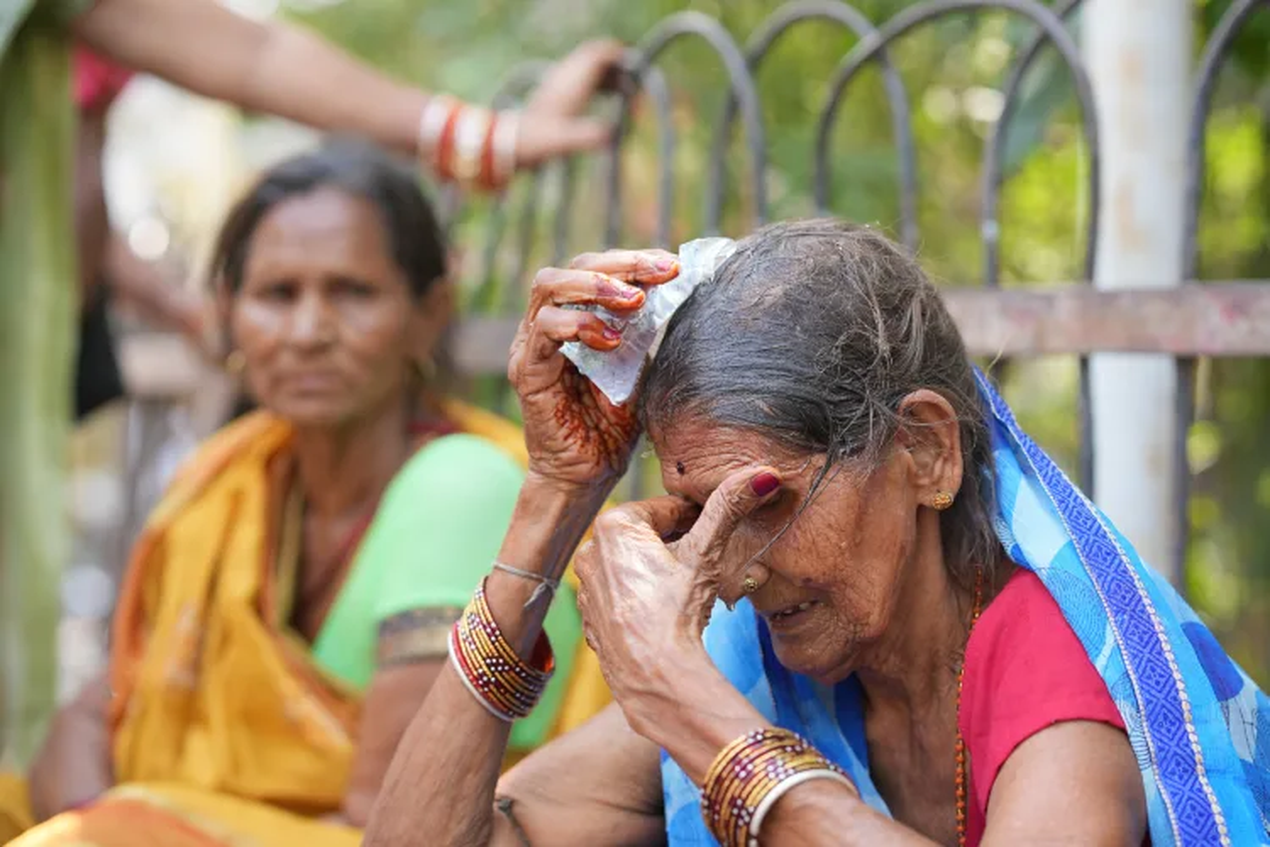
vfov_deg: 16.1
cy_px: 424
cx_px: 635
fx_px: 2998
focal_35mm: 85
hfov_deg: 23.9
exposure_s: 1/500
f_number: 2.5
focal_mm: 85
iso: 250
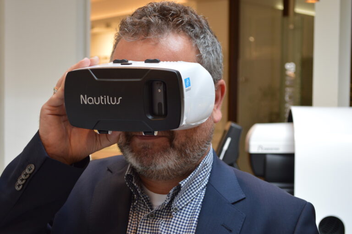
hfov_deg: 30.5
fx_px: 645
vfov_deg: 20.6
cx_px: 176
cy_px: 117
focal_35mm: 66
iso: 400
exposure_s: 1/125
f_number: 5.6
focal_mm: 44
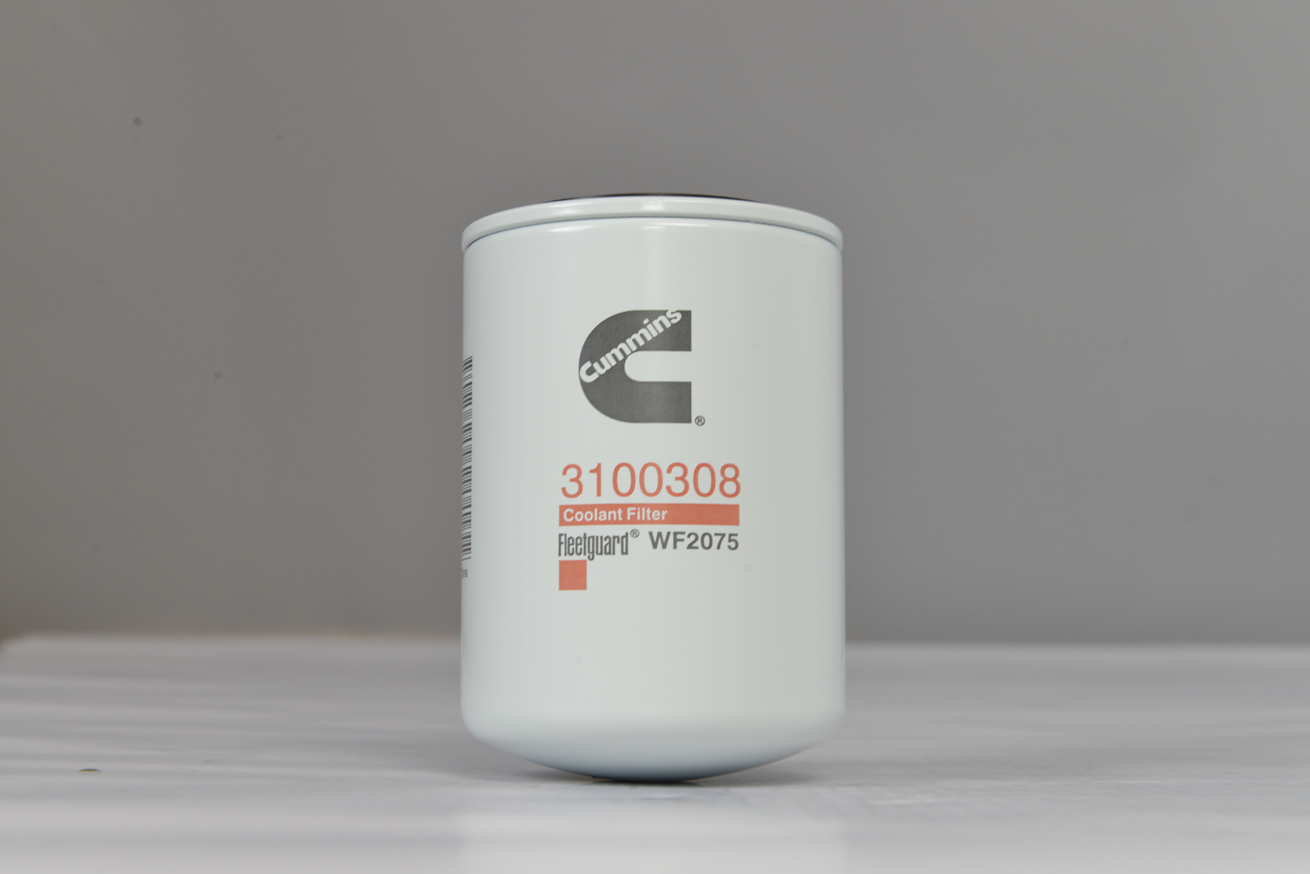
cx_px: 655
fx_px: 2402
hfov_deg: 30.5
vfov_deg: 20.6
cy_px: 437
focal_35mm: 66
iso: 2000
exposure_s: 1/125
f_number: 11
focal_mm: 66
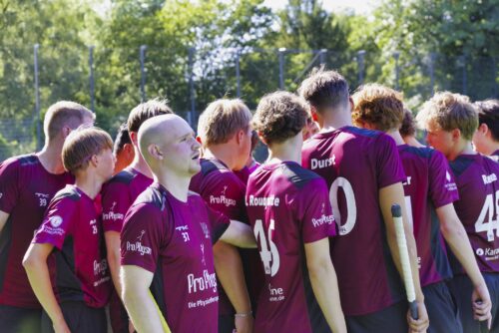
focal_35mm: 70
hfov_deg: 28.8
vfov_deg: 19.5
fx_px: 971
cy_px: 166
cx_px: 250
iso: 1600
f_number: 7.1
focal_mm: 70
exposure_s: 1/500
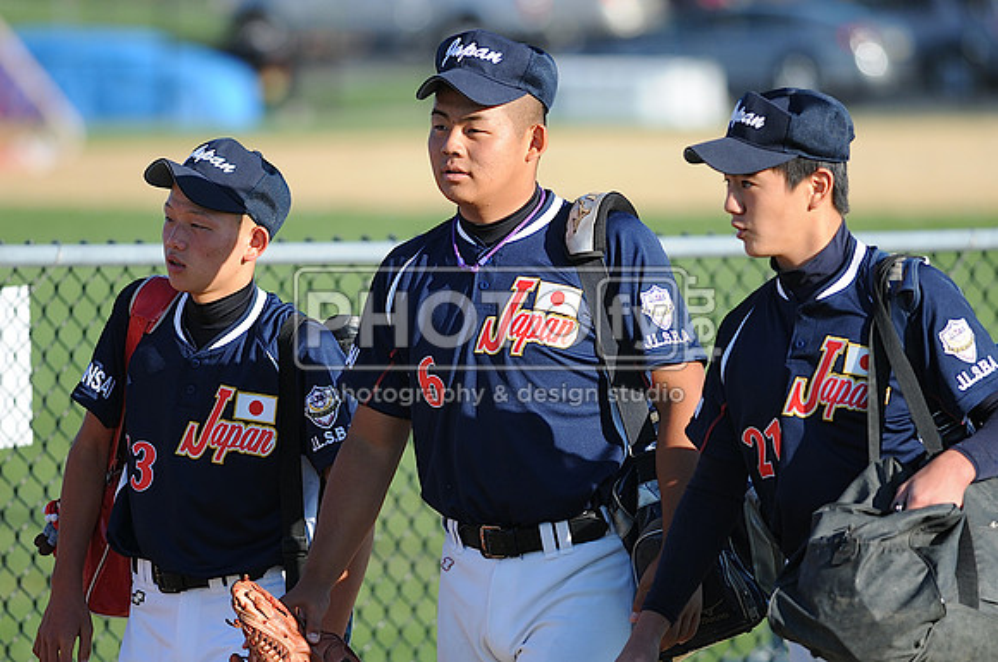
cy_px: 331
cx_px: 499
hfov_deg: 4.6
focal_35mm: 450
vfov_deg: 3.0
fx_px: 12458
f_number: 4
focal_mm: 300
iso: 200
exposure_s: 1/800
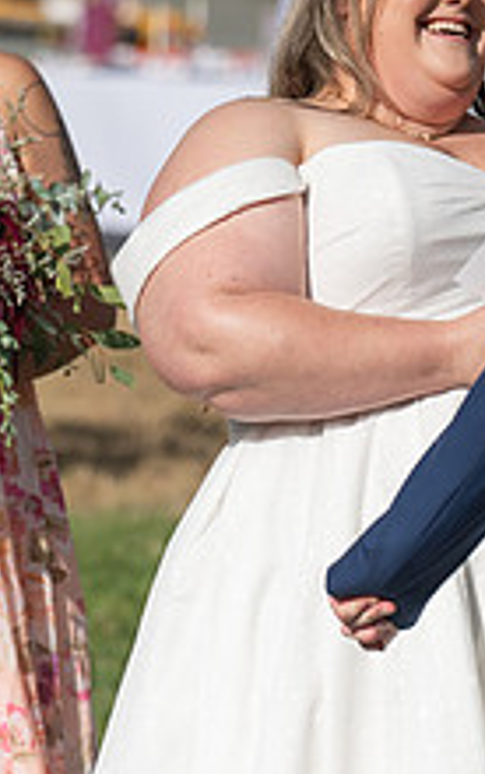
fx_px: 9112
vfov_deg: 4.9
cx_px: 436
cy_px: 206
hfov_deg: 3.0
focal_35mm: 432
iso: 400
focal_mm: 150
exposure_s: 1/8000
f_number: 4.5
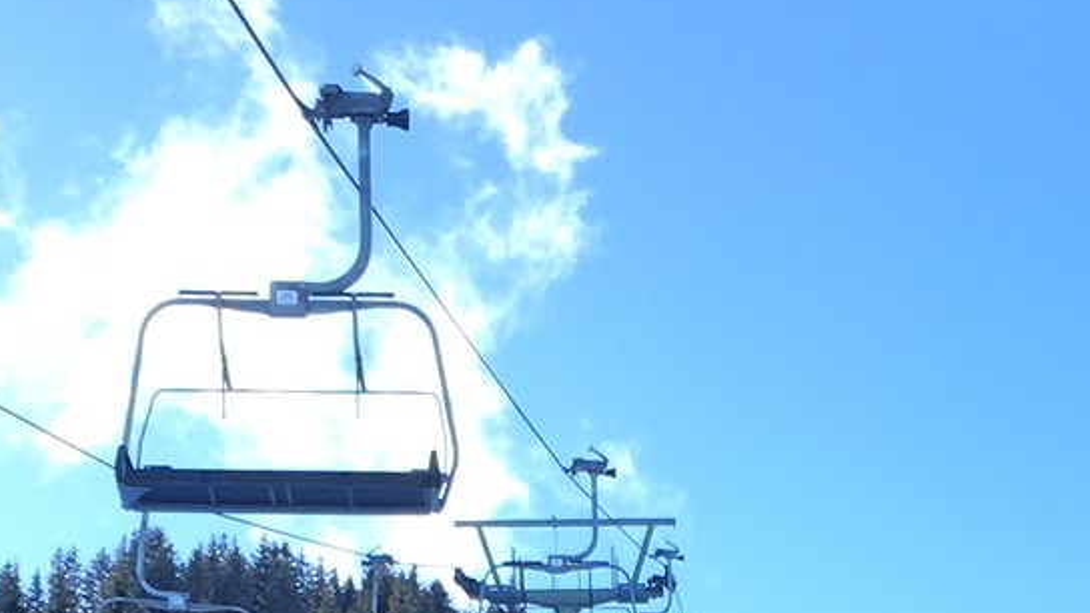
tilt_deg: +11.5
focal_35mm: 124
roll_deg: +1.8
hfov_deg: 17.1
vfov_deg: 9.2
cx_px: 967
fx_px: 3584
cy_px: 1220
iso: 25
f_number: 2.2
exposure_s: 1/496
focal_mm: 4.15
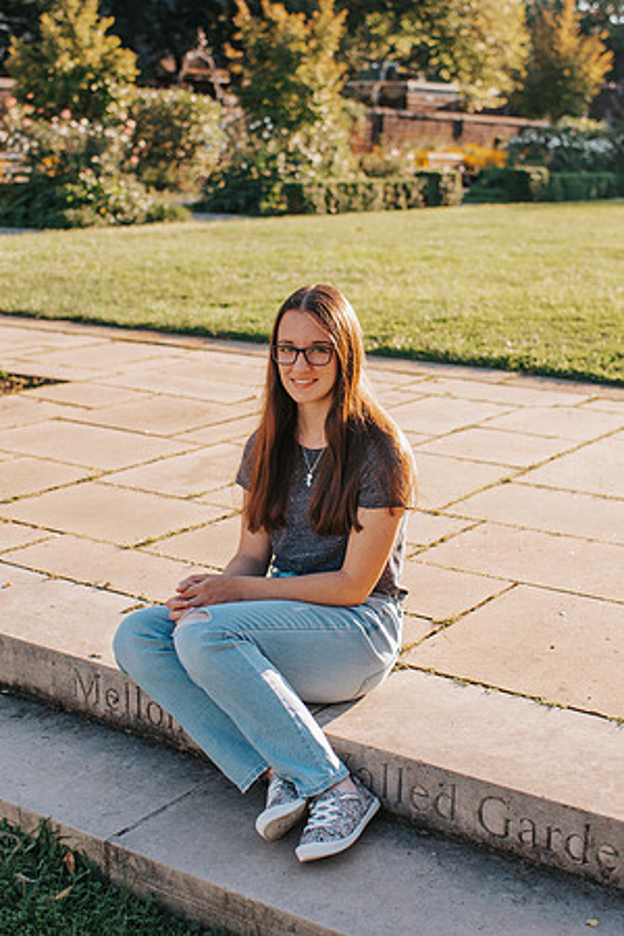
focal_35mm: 52
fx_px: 1364
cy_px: 468
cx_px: 316
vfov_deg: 37.9
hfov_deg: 25.8
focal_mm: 35
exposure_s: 1/500
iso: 100
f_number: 2.8
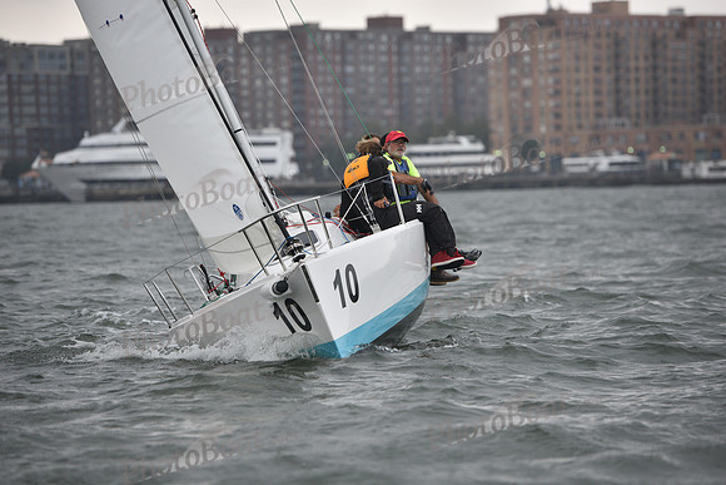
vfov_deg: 7.6
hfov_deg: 11.4
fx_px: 3631
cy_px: 242
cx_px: 363
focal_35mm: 180
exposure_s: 1/1000
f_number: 3.5
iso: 320
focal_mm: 180
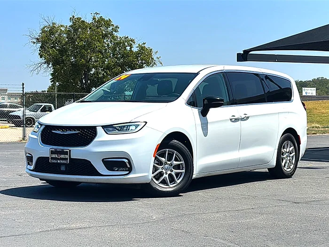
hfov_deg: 29.4
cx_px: 164
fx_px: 627
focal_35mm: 66
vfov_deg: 22.3
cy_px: 124
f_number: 1.78
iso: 64
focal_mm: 6.86
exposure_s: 1/6711
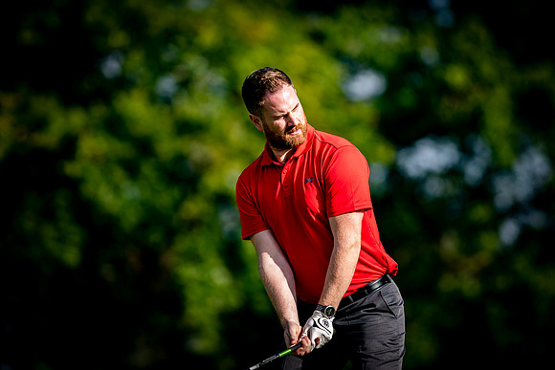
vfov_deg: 3.1
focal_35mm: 450
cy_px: 185
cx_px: 278
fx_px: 6939
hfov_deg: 4.6
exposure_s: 1/1600
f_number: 2.8
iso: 180
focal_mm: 300
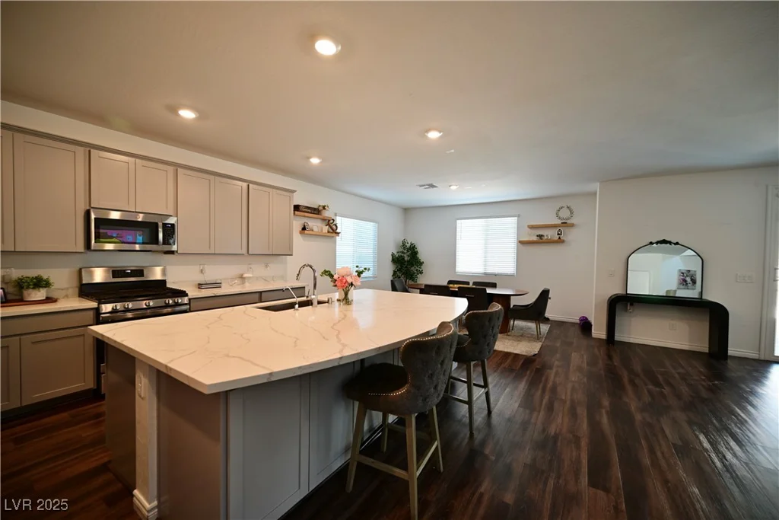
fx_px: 303
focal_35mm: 14
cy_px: 260
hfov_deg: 104.2
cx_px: 390
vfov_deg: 81.2
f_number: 4
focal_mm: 14
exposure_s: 1/60
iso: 640
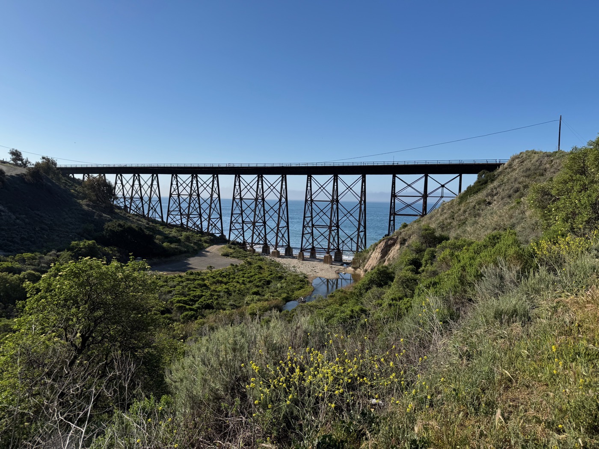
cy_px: 224
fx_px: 415
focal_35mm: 24
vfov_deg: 56.8
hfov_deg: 71.6
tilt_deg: -4.7
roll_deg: -1.4
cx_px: 300
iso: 80
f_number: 1.78
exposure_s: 1/5814
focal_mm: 6.76
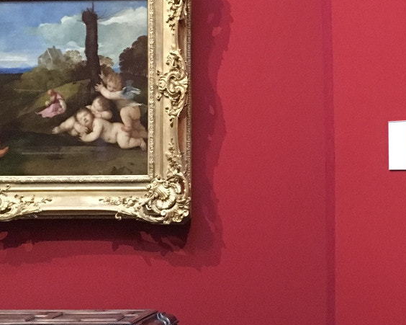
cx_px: 348
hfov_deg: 23.6
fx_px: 949
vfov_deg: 19.4
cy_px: 119
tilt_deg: +4.4
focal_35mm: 79
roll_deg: -0.3
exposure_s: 1/17
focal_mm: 4.15
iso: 320
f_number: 2.2
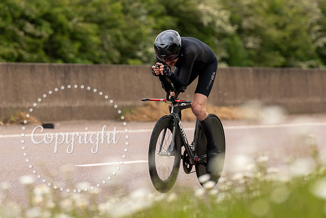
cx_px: 187
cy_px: 57
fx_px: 2681
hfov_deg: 7.0
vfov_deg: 4.6
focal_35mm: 296
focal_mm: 200
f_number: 3.5
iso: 320
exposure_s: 1/1000
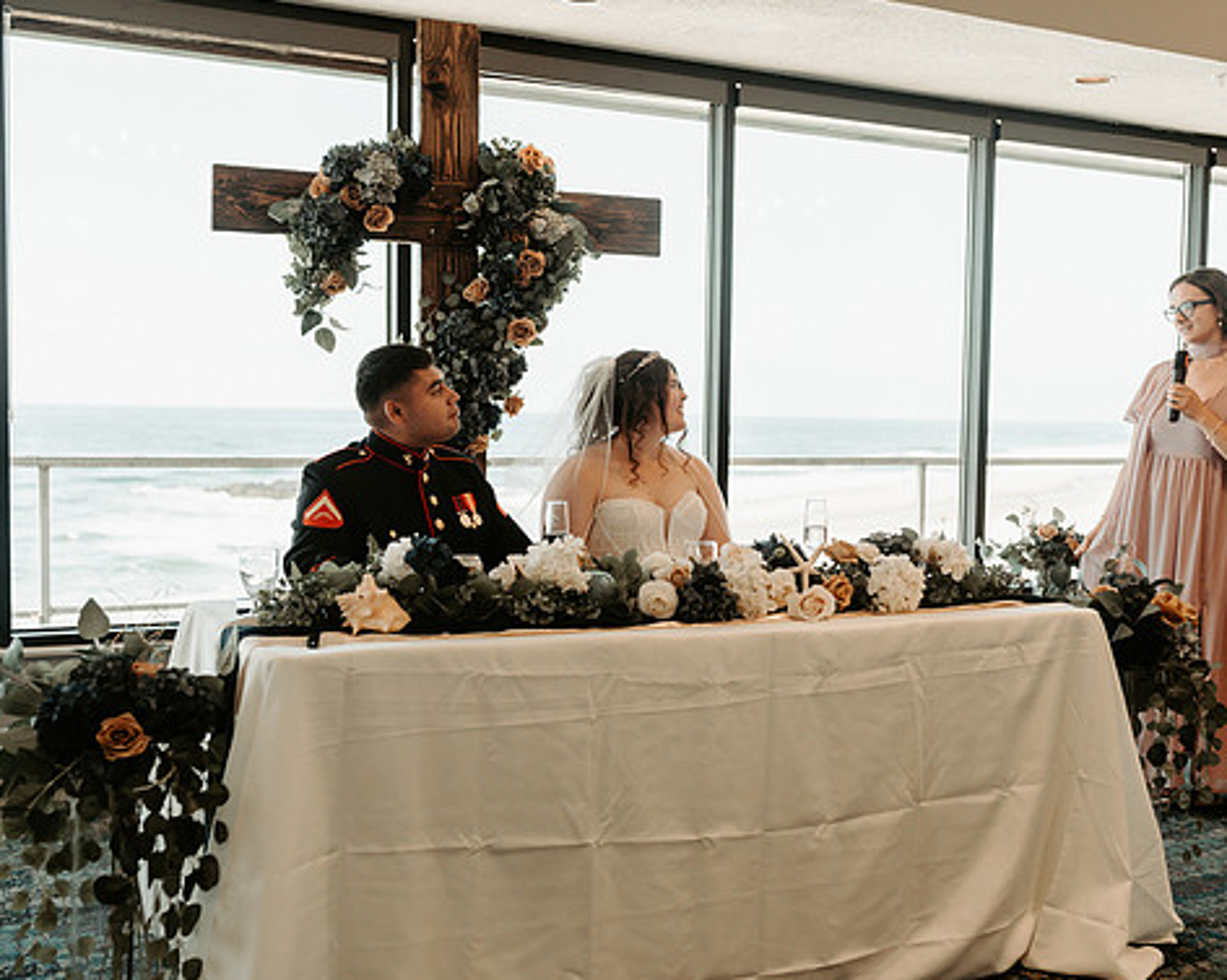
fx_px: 1524
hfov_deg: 43.8
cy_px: 498
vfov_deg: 35.6
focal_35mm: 42
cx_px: 676
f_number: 2.8
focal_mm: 35
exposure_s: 1/320
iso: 320
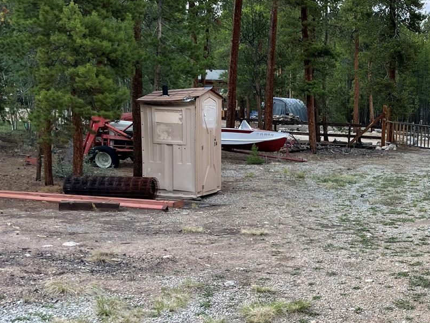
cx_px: 411
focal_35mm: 52
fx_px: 646
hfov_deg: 34.2
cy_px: 203
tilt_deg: -9.0
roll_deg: -0.5
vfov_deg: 27.9
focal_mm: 4.2
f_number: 1.6
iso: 32
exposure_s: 1/764
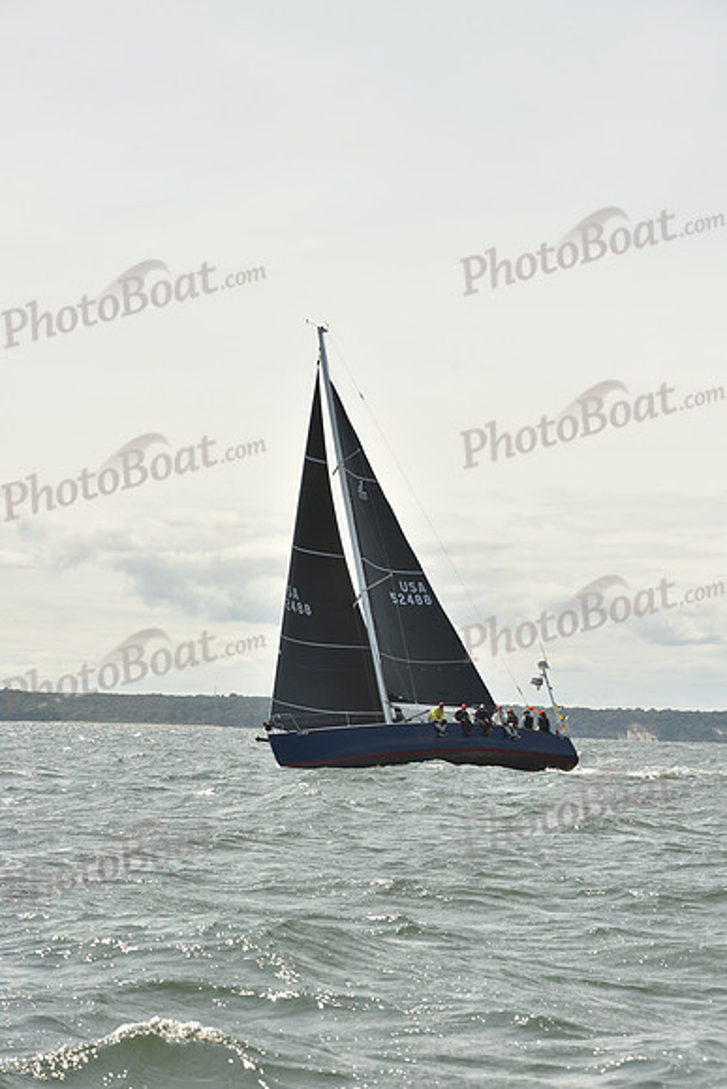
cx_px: 364
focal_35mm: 98
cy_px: 544
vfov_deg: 20.8
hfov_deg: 14.0
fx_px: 2967
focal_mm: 98
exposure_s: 1/800
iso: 250
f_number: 9
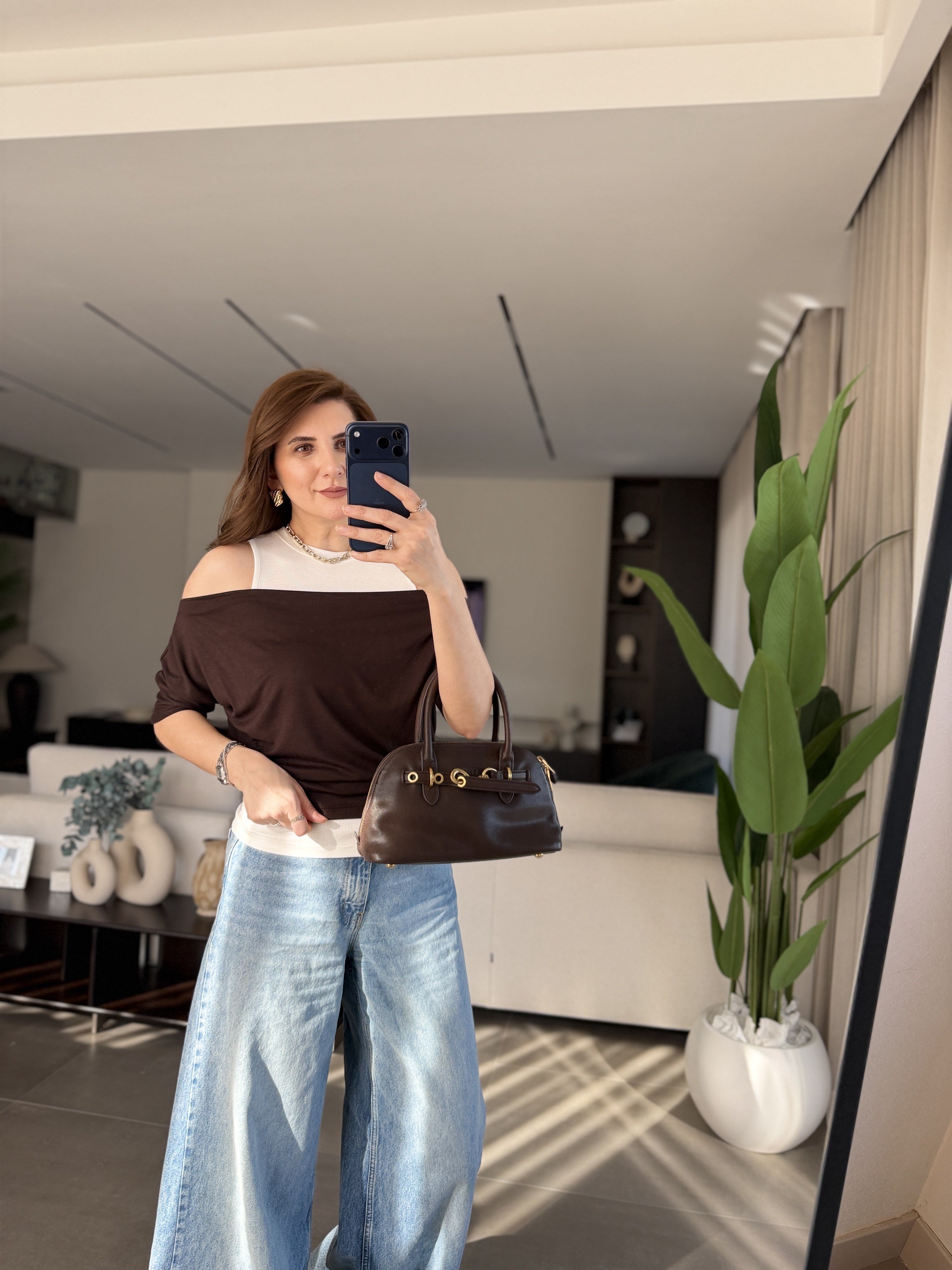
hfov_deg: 56.8
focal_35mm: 24
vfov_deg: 71.6
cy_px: 635
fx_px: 880
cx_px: 476
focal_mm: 6.76
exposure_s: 1/171
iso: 125
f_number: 1.78
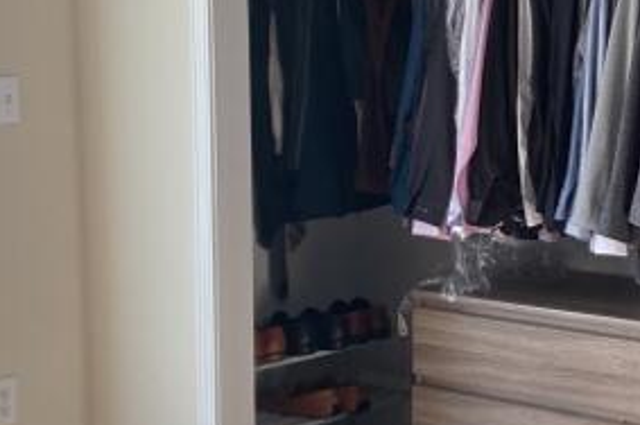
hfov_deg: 20.6
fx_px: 1740
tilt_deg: -7.5
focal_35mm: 98
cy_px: 206
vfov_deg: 13.9
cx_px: 500
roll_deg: -0.4
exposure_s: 1/121
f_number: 1.8
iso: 100
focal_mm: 4.25
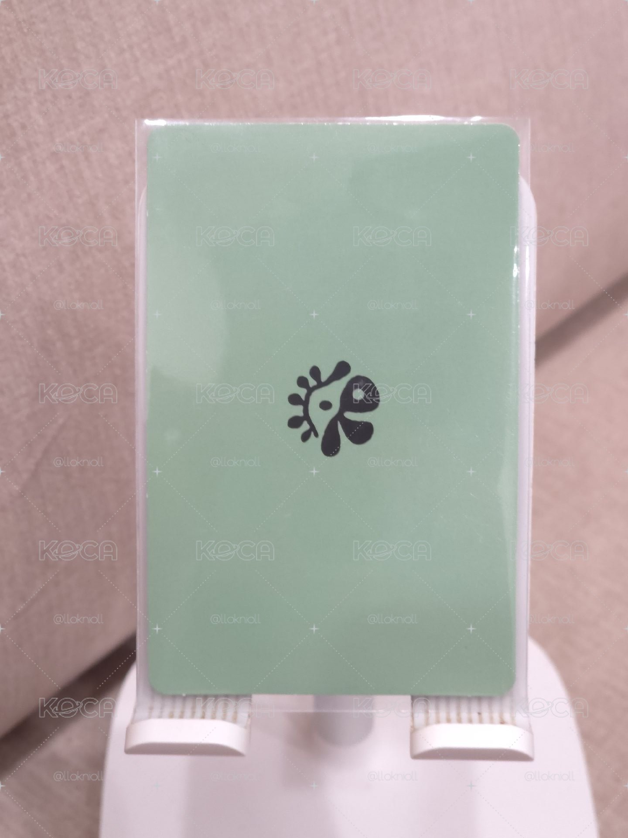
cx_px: 314
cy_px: 419
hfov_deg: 21.3
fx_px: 1669
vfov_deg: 28.2
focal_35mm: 69
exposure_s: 1/30
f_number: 2.4
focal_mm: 7
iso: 160
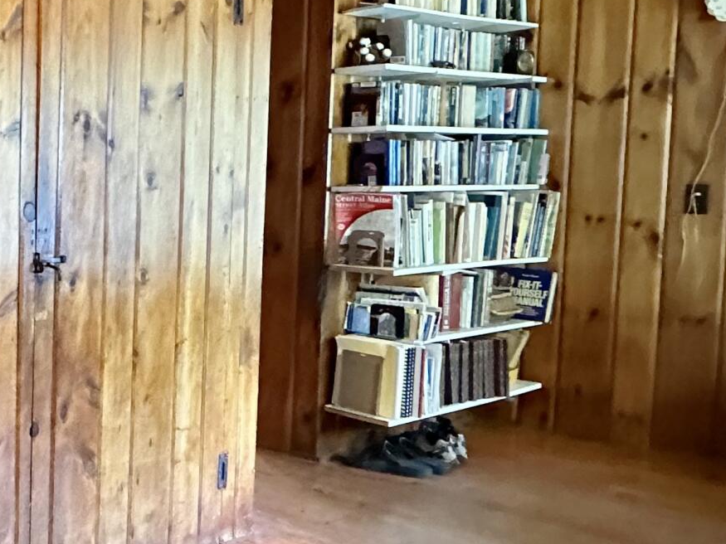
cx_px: -293
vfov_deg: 30.2
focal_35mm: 48
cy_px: 245
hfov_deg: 29.1
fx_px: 1007
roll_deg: -0.3
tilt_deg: -4.6
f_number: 2.2
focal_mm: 2.22
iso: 1000
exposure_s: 1/40
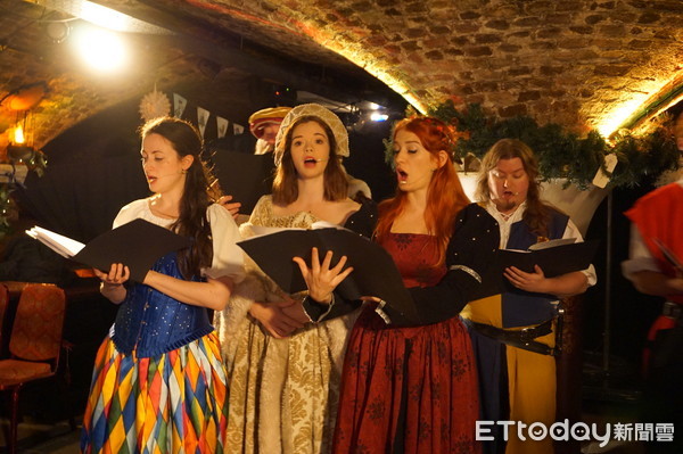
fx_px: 739
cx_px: 342
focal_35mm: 39
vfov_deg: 34.2
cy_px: 227
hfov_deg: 49.6
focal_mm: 26
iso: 3200
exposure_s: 1/6
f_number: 4.5
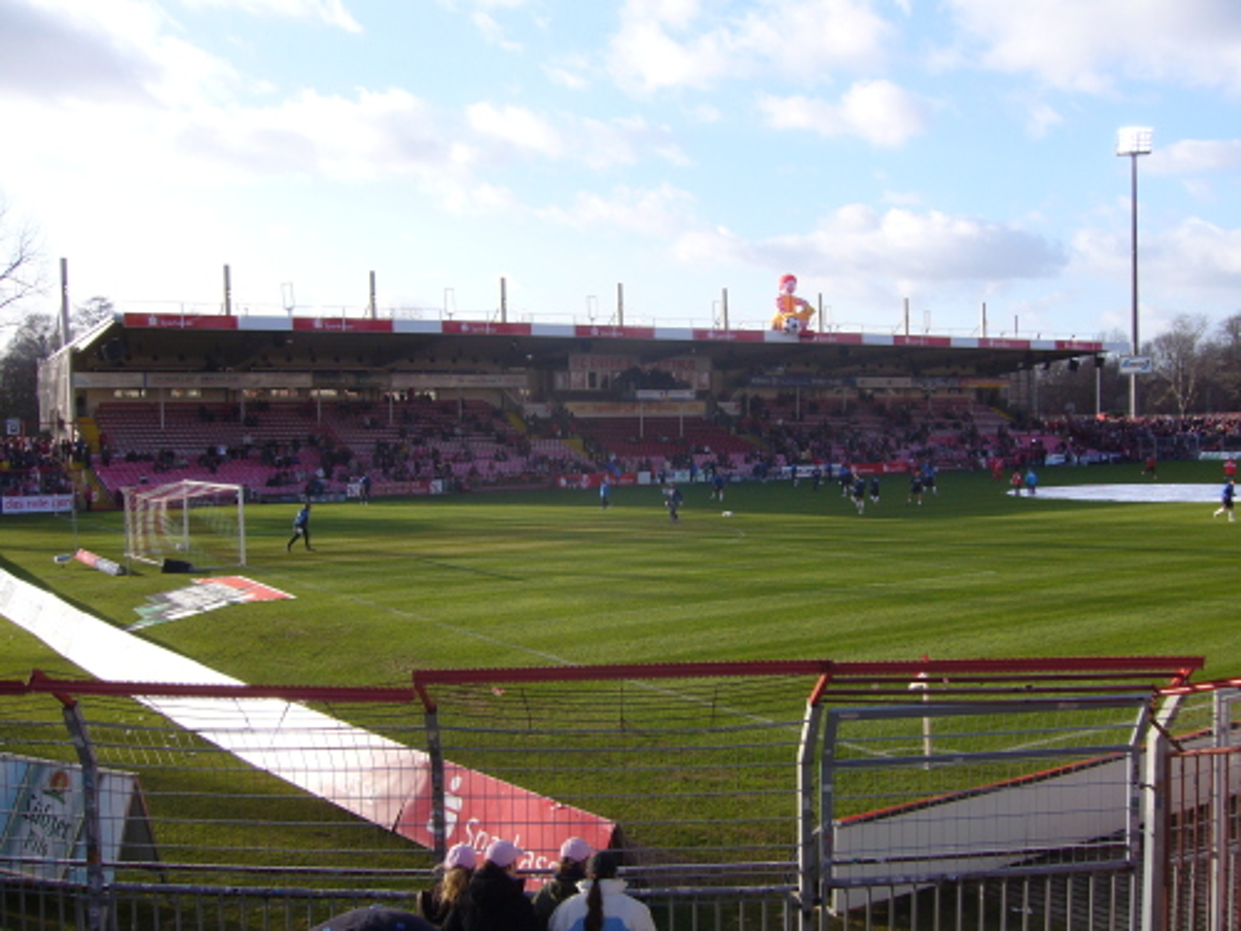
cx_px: 620
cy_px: 466
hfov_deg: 52.6
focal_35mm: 35
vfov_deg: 40.7
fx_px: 1255
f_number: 5.6
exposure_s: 1/125
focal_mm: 5.8
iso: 80
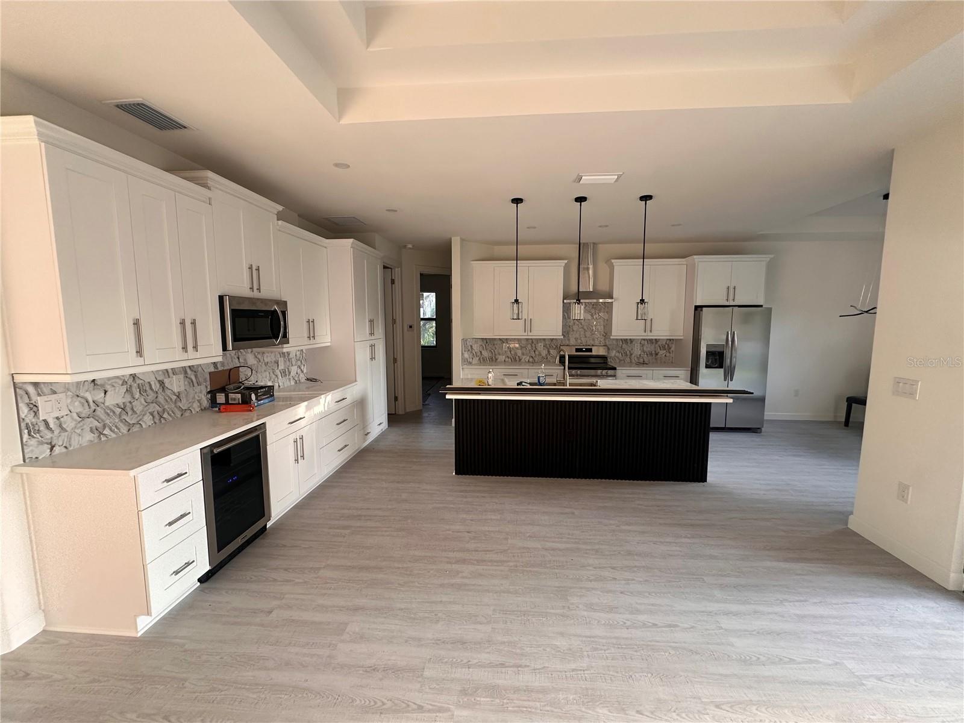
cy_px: 362
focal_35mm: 14
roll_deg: -0.7
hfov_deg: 102.1
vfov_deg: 85.7
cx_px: 482
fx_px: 390
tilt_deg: -6.1
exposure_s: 1/99
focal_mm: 2.22
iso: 200
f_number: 2.2
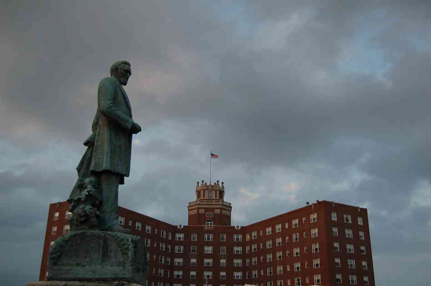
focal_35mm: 36
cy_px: 143
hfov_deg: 53.2
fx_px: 431
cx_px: 216
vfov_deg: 36.8
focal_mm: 24
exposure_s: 1/500
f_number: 4
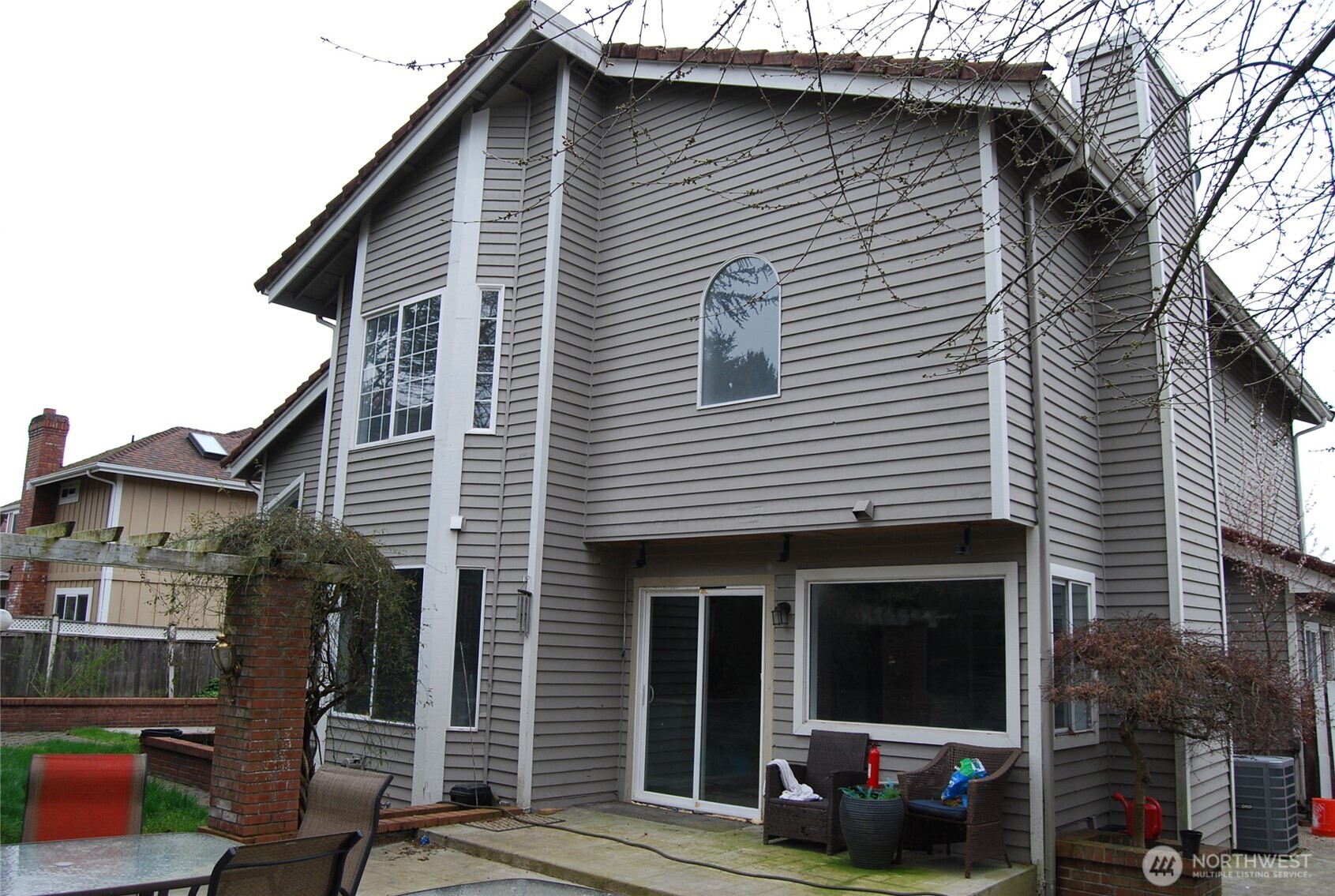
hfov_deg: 67.3
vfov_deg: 48.1
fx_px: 1003
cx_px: 668
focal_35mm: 27
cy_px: 448
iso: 200
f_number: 5
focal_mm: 18
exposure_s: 1/100
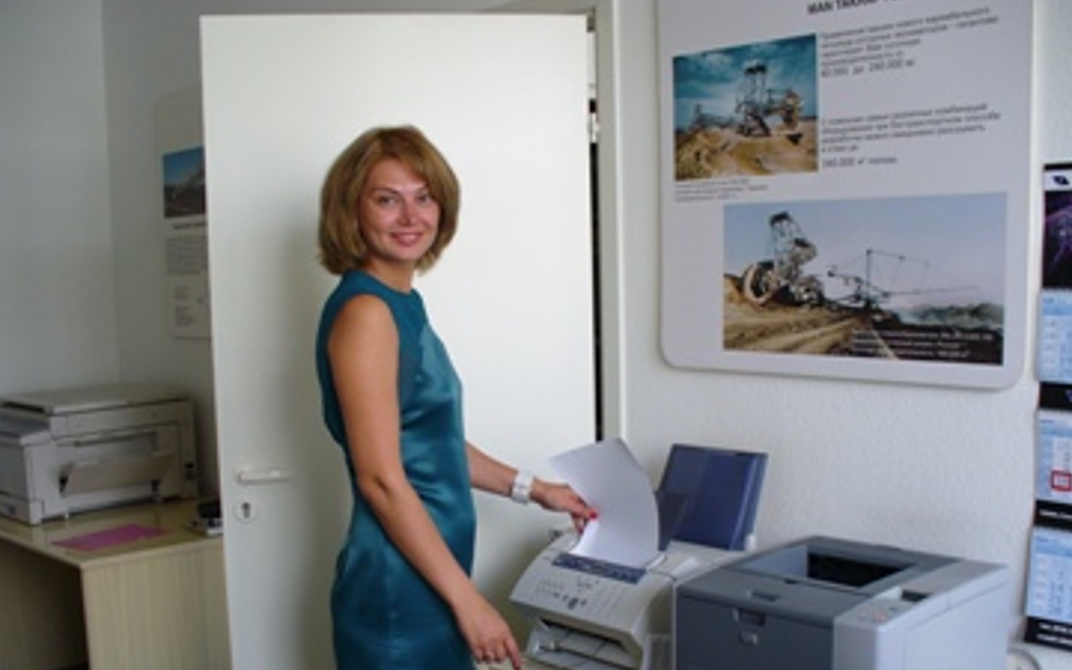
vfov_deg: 29.7
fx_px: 1256
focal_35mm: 43
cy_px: 432
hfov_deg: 46.2
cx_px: 533
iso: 100
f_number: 2.8
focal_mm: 6.1
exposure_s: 1/25
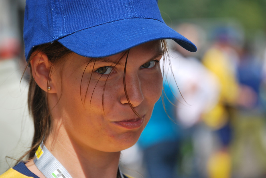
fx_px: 1443
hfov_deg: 10.5
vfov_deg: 7.1
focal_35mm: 195
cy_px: 89
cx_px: 133
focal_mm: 130
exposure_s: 1/500
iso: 100
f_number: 5.6
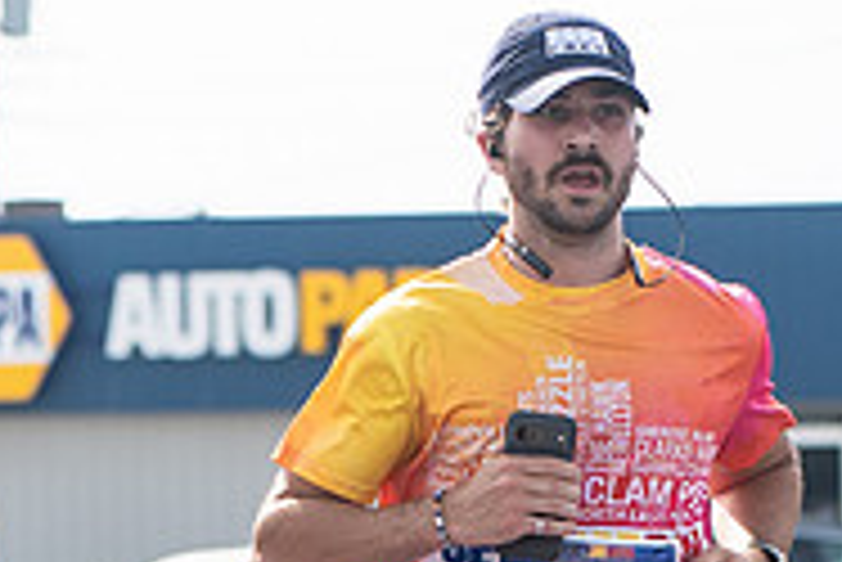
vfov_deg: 3.2
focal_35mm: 429
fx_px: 10041
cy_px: 286
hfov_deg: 4.8
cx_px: 431
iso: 250
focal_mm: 82
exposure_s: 1/2000
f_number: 4.5
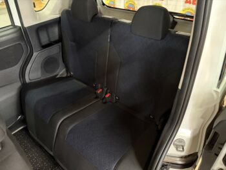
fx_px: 170
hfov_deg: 67.3
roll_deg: +2.5
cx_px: 113
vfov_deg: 53.1
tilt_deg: -35.0
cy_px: 85
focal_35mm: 26
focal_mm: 5.96
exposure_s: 1/20
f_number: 1.6
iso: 1000
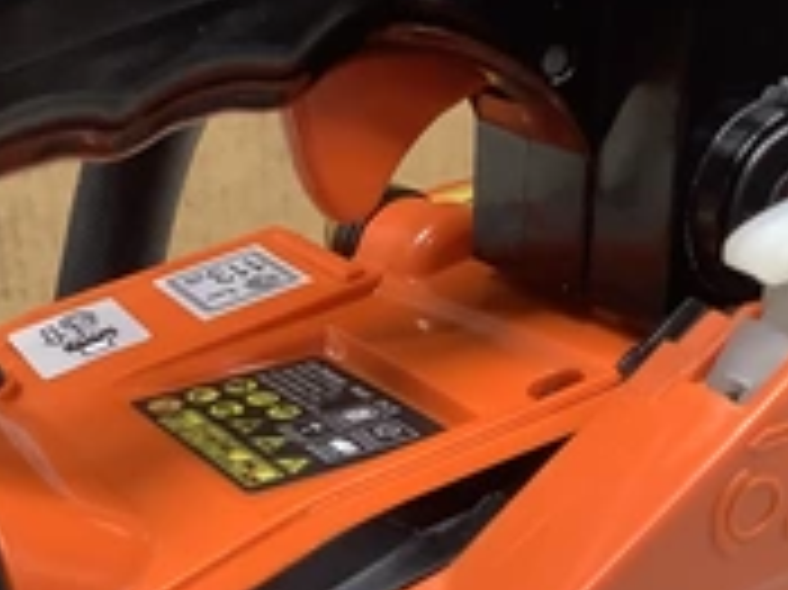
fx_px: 1615
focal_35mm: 71
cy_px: 649
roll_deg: +3.4
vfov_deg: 19.8
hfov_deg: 27.2
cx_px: 257
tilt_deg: -31.6
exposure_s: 1/60
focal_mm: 3.3
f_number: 2.4
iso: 125
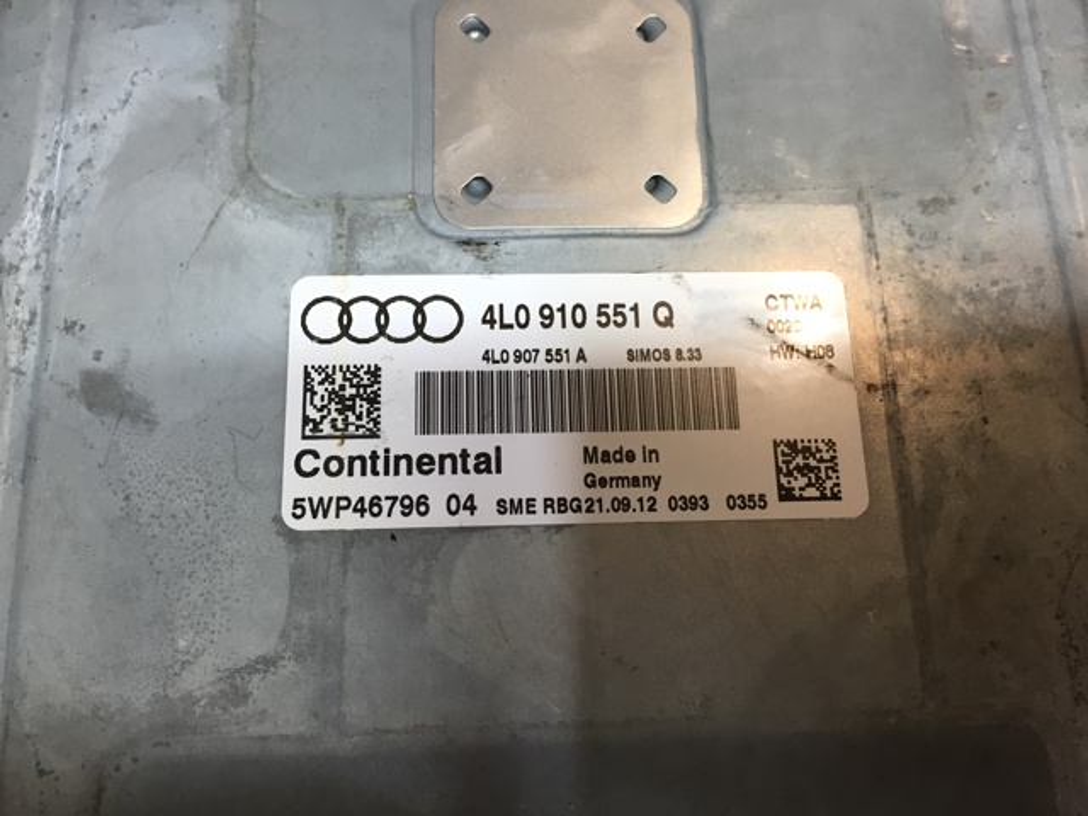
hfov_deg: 61.7
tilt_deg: -75.1
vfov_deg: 48.2
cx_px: 544
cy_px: 408
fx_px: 911
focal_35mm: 29
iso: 50
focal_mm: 4.15
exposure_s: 1/33
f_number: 2.2
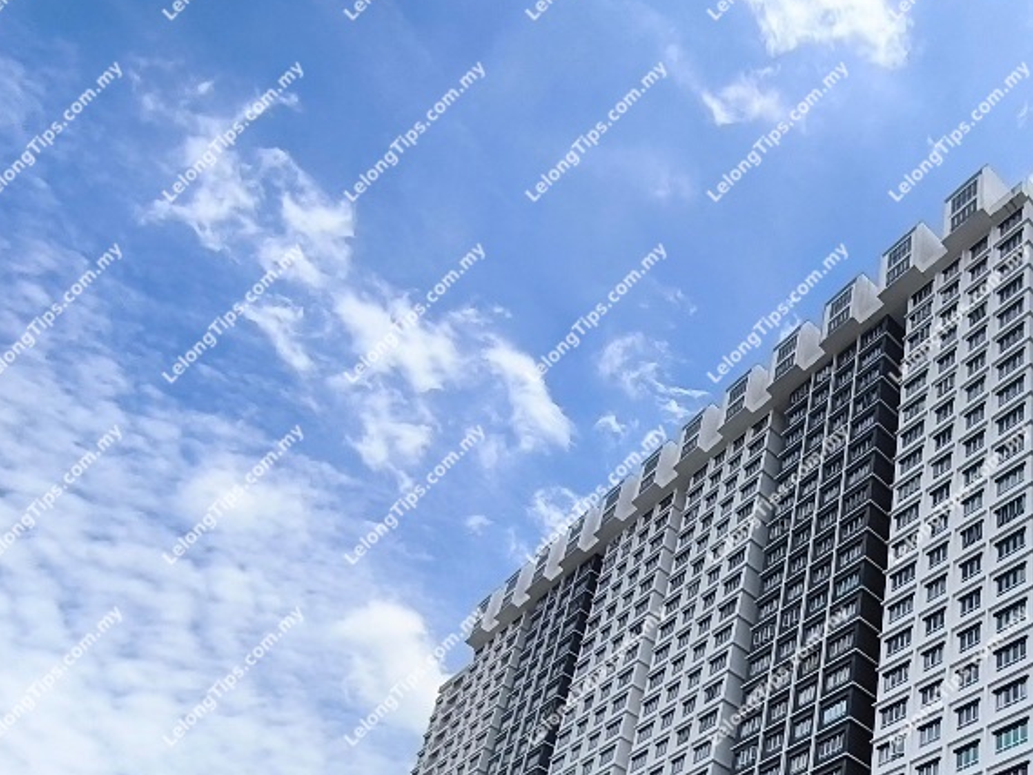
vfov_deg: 41.0
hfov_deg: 51.7
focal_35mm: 32
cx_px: 881
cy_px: 685
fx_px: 955
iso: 50
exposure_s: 1/3565
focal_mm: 1.65
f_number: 2.2
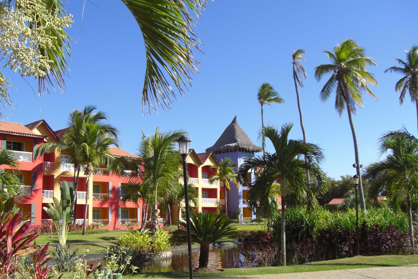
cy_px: 145
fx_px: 464
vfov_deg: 33.4
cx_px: 209
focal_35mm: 40
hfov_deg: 48.5
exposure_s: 1/800
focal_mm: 6.2
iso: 64
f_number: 2.7
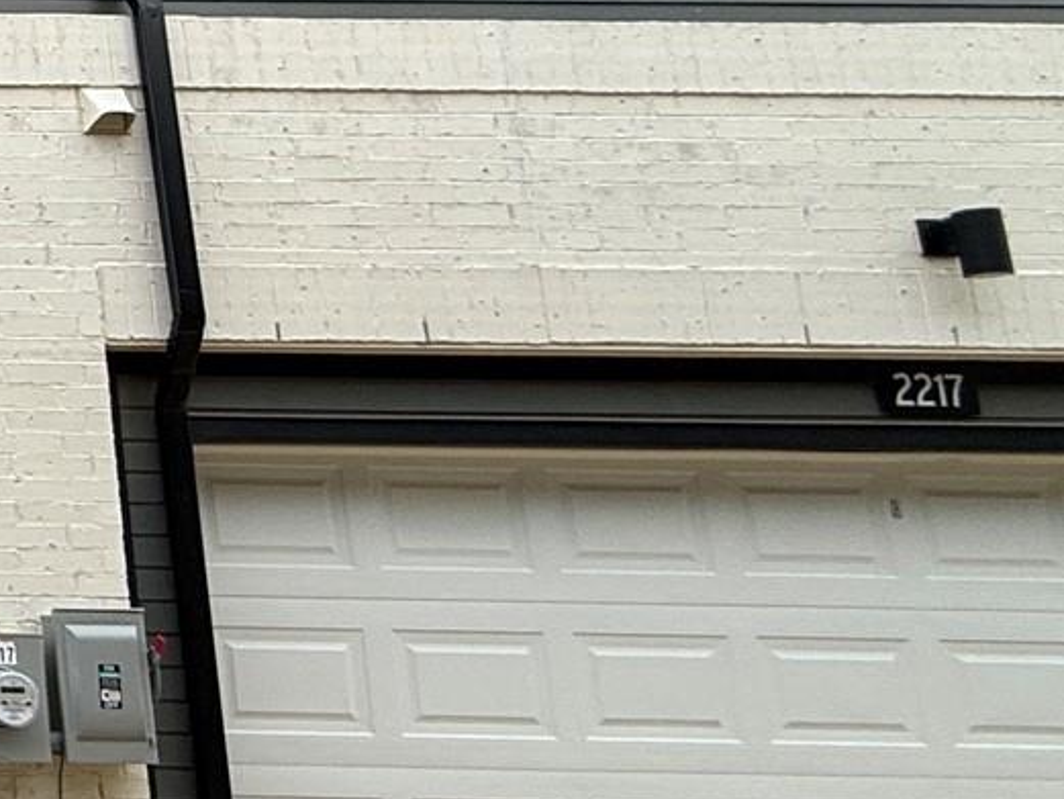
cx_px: -882
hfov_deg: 21.5
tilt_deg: +11.1
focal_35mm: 55
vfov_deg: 26.4
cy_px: 251
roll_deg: -0.8
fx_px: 1691
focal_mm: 2.22
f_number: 2.2
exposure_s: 1/99
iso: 50
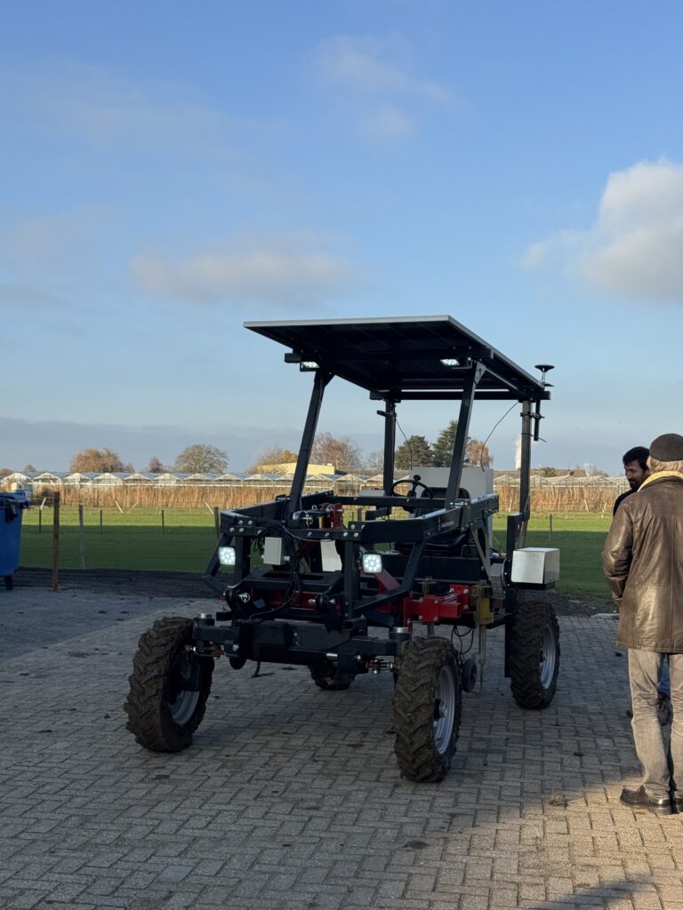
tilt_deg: +2.7
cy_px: 455
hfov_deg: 30.3
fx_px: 1263
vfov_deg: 39.7
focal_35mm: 48
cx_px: 342
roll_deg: +0.4
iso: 64
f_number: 1.78
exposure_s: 1/3096
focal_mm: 6.76
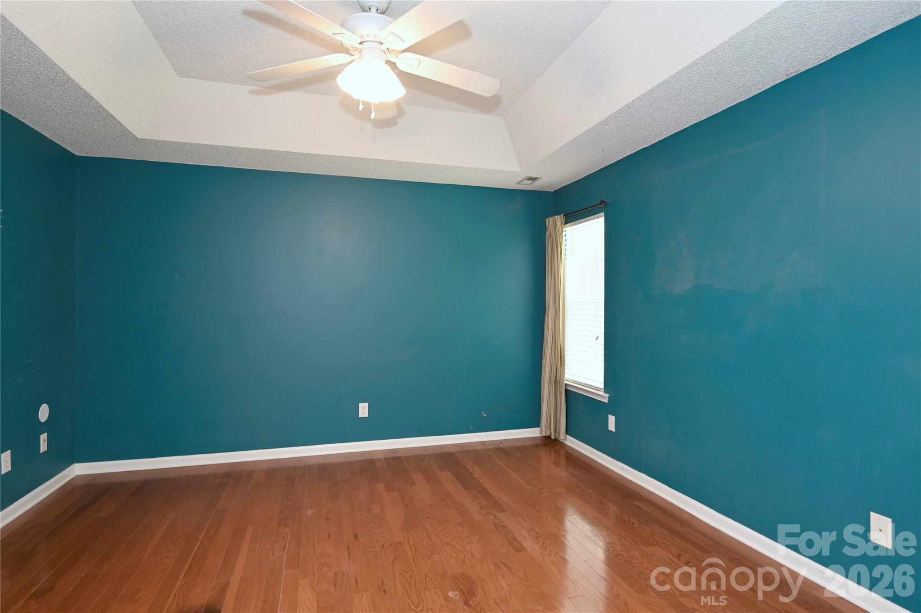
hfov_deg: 88.5
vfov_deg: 65.9
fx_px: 473
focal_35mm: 18
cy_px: 306
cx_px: 460
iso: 720
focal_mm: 18.5
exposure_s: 1/60
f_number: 4
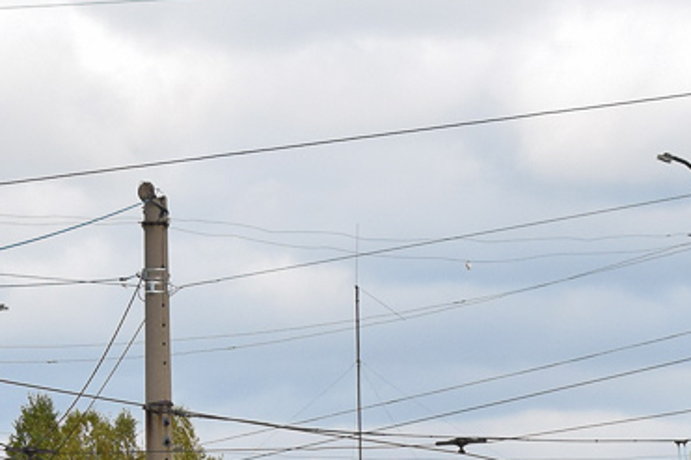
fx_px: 3914
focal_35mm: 204
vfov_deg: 6.6
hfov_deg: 10.1
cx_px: 205
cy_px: 724
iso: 400
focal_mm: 42
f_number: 5.6
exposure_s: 1/800
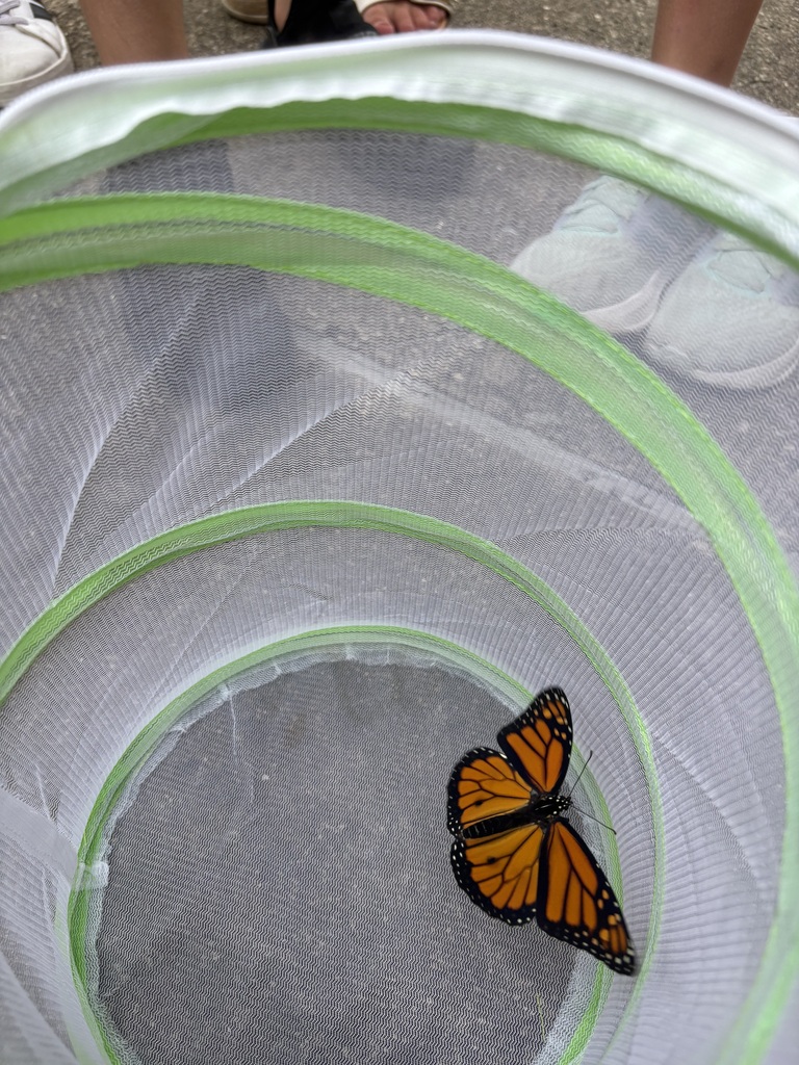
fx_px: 800
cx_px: 400
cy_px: 532
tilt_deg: -54.2
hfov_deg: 53.1
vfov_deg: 67.3
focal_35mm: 26
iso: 50
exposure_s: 1/1135
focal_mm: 5.96
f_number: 1.6
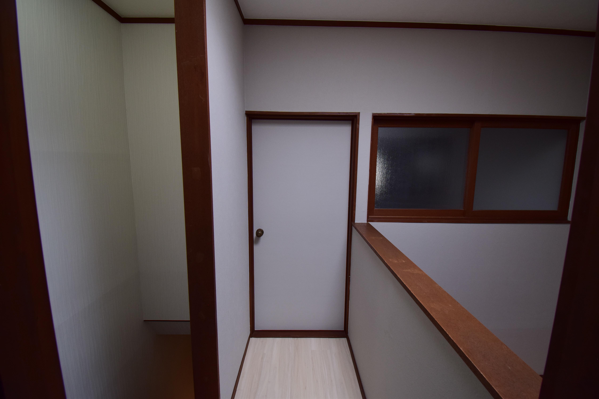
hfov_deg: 100.4
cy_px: 200
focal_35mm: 15
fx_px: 250
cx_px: 300
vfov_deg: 77.4
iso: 400
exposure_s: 1/125
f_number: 6.7
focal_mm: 10
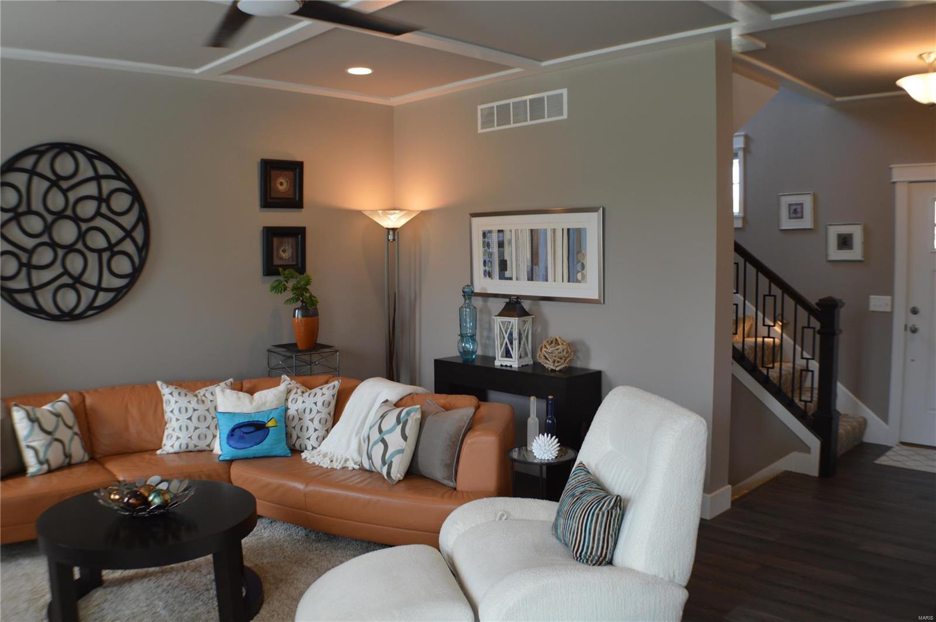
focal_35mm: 36
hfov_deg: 53.2
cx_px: 468
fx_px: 935
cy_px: 311
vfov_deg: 36.8
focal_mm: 24
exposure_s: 1/80
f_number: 4.5
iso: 400
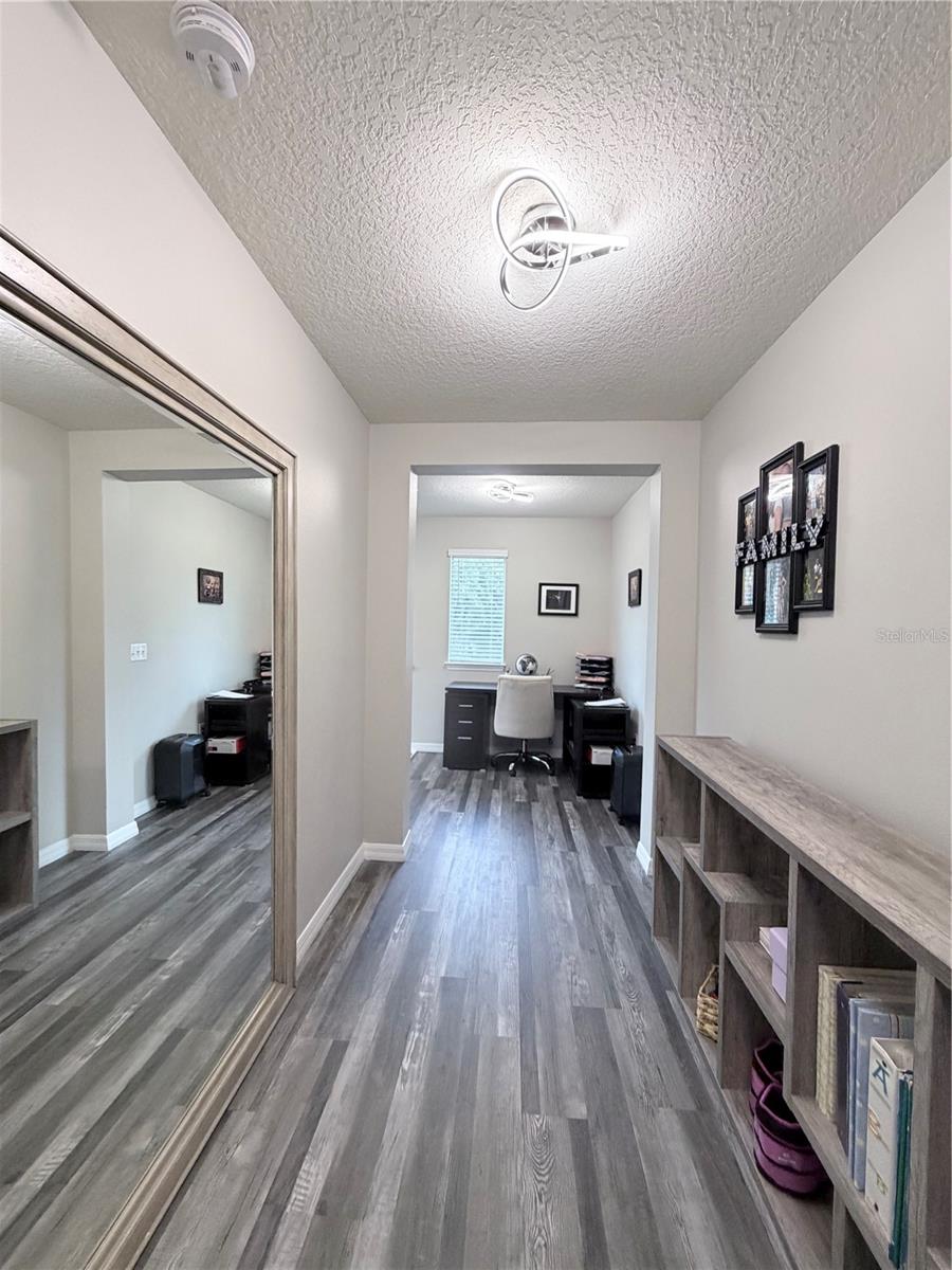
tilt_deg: -1.3
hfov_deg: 85.7
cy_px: 635
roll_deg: -0.8
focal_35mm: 14
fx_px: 513
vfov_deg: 102.1
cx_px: 476
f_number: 2.2
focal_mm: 2.22
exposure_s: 1/73
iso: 320
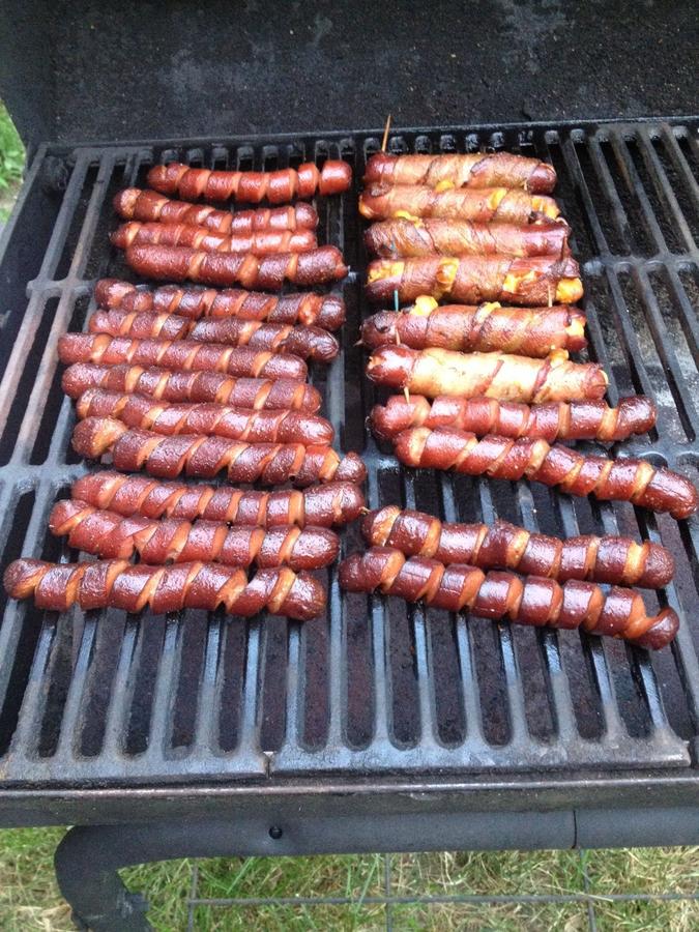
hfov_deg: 40.7
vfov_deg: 52.6
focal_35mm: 35
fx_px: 942
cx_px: 350
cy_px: 466
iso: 320
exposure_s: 1/20
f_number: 2.4
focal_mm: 4.28
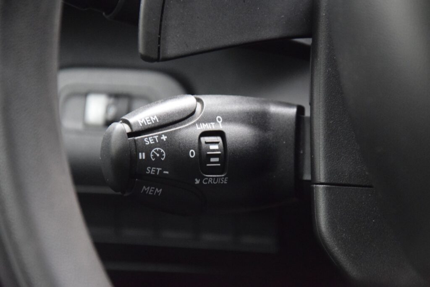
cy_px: 144
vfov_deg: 9.3
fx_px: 1756
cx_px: 215
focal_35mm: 147
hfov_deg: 14.0
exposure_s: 1/30
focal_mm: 98
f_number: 5.6
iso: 6400
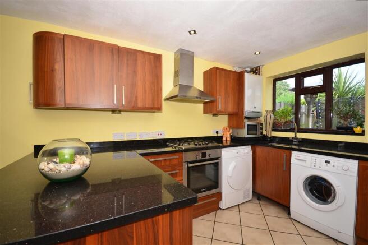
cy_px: 122
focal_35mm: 15
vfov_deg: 77.3
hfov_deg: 100.4
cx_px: 184
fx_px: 153
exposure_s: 1/100
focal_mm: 10
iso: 200
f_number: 7.1
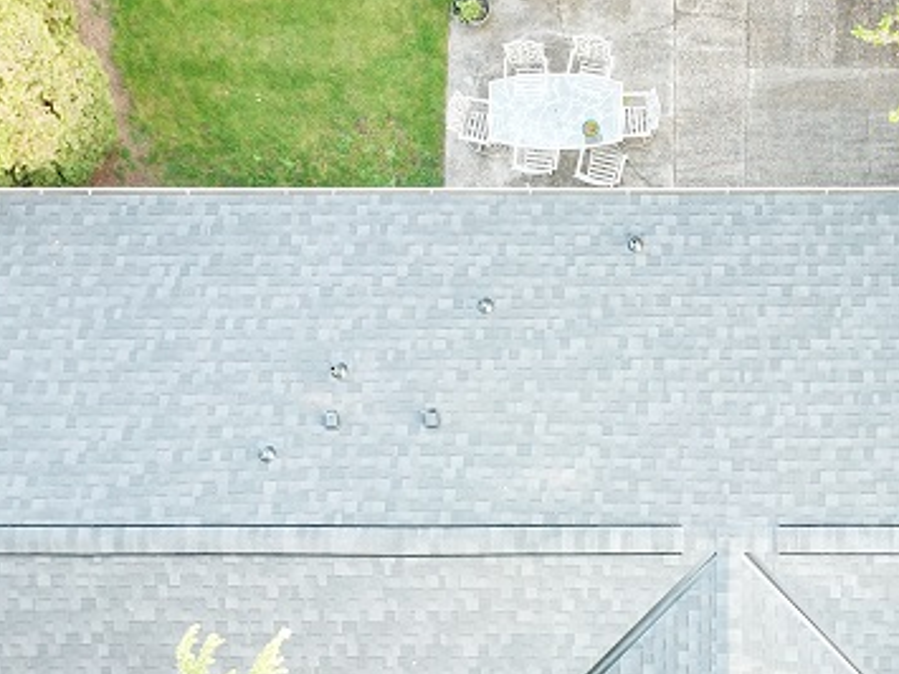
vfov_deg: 26.2
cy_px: 504
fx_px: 1428
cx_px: 714
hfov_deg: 33.9
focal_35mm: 55
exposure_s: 1/25
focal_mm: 4.73
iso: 205
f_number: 2.2
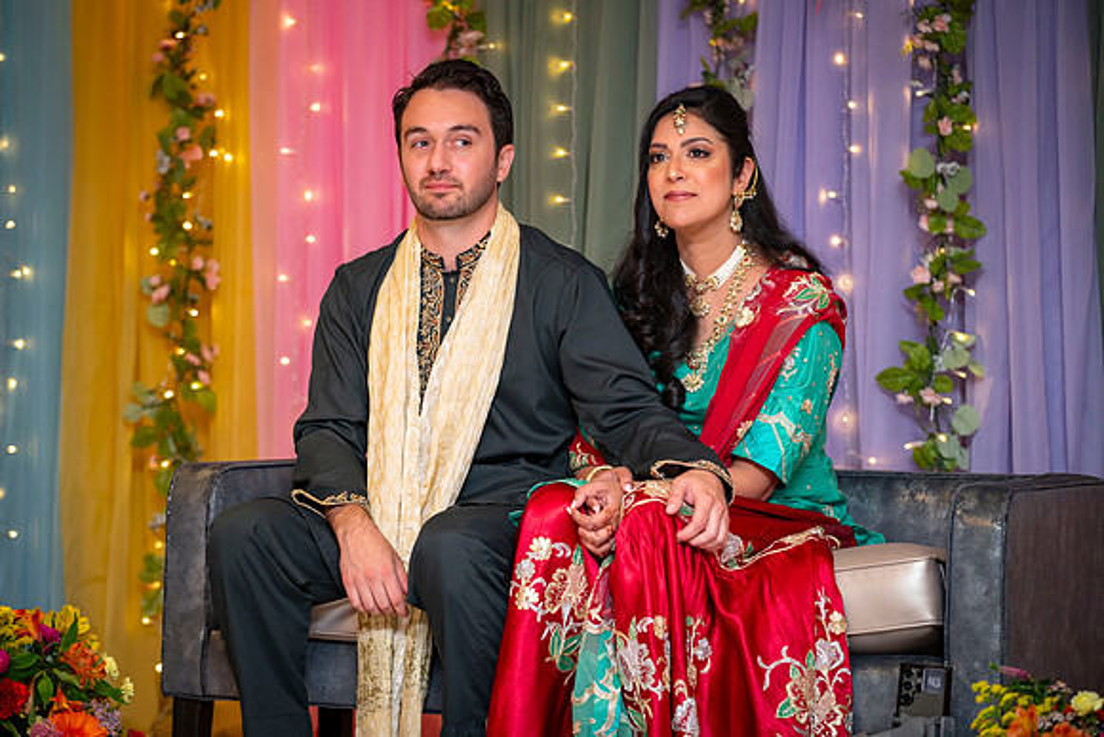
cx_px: 548
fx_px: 3676
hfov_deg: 17.1
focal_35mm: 120
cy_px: 366
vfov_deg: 11.4
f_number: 2.8
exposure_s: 1/125
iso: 800
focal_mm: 116
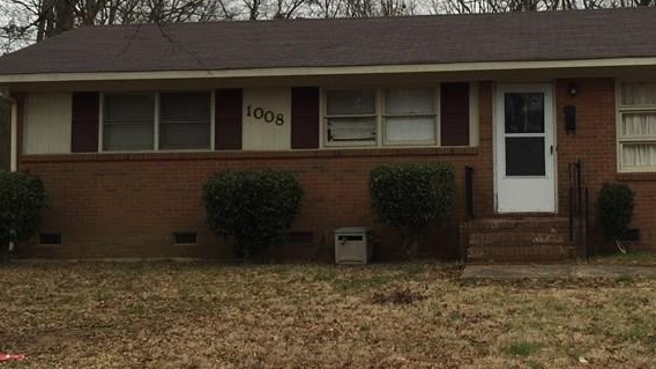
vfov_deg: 21.0
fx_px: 991
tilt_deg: +4.4
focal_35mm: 57
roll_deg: +0.6
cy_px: 134
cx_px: 428
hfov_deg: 36.3
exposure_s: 1/295
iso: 32
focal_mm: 4.15
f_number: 2.2
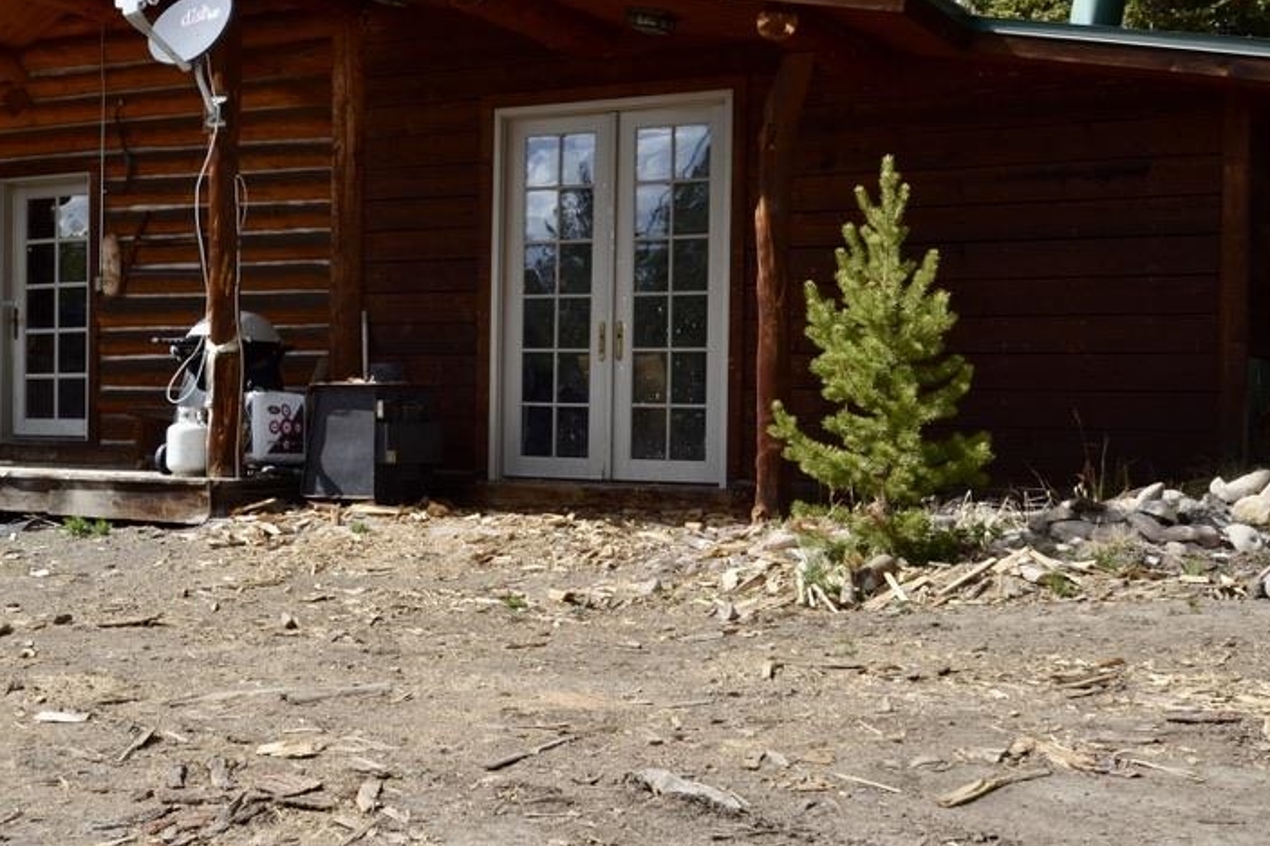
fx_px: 1798
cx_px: 428
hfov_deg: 38.5
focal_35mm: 51
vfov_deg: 26.5
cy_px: 401
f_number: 8
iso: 100
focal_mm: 22
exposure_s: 1/250
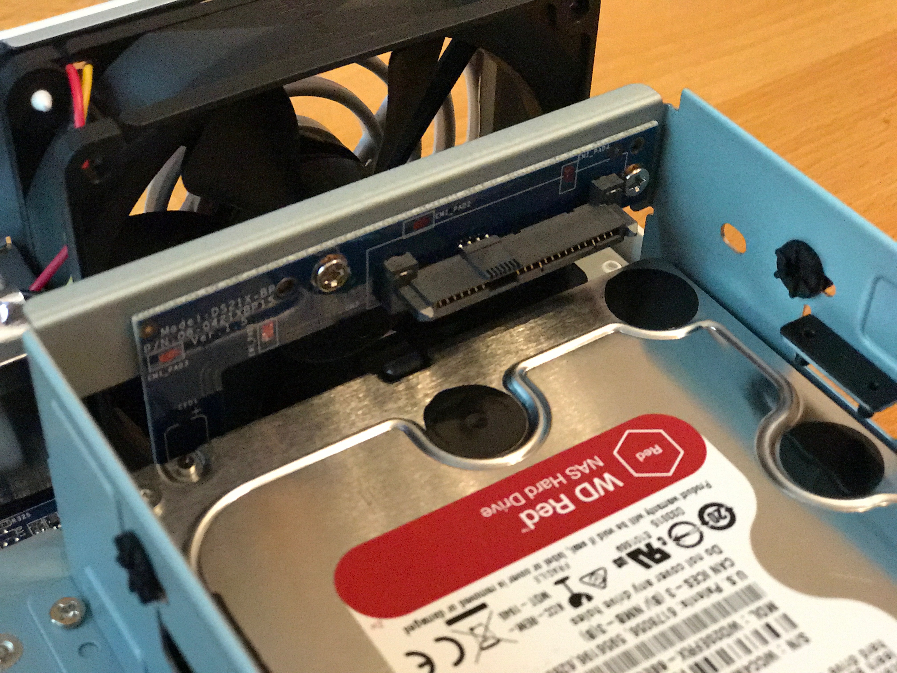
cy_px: 336
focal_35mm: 57
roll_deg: -1.6
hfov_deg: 33.8
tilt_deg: -42.9
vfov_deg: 25.7
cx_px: 448
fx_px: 1477
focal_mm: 6.6
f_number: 2.8
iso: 800
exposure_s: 1/50
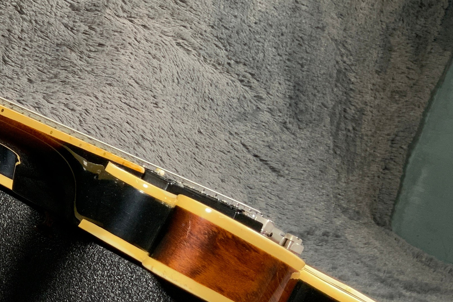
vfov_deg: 18.4
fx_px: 931
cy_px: 95
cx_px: -100
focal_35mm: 74
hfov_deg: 24.6
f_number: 1.8
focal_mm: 3
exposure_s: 1/104
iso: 64
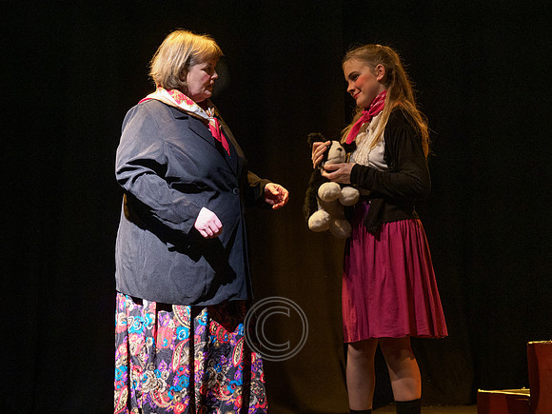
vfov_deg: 20.1
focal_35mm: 73
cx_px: 327
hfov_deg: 26.6
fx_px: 1166
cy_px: 162
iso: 1600
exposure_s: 1/60
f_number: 2.8
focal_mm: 30
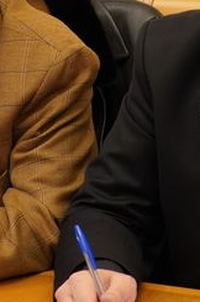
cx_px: 116
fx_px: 1276
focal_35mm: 153
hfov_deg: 9.0
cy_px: 74
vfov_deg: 13.4
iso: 1250
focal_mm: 31
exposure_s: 1/50
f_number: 4
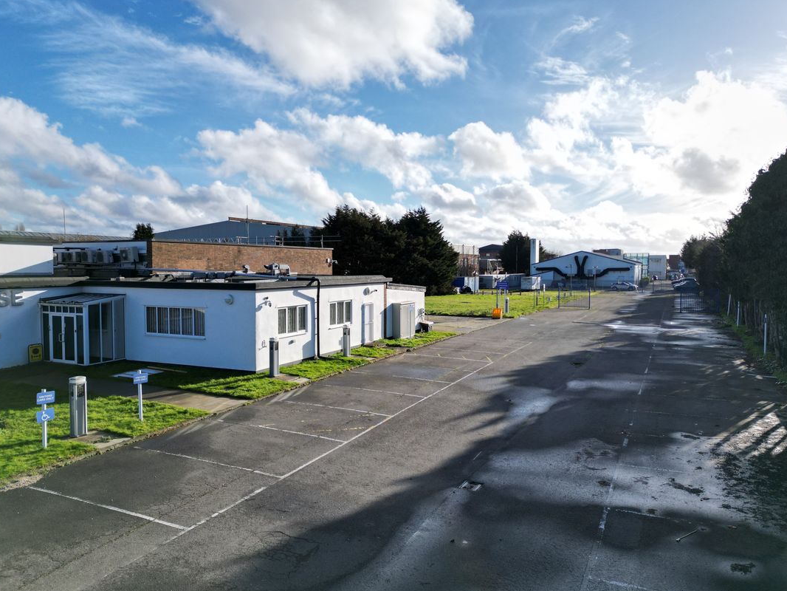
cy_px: 289
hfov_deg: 69.4
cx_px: 399
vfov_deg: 54.9
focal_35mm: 25
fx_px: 569
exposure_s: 1/3200
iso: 110
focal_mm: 6.72
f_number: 1.7
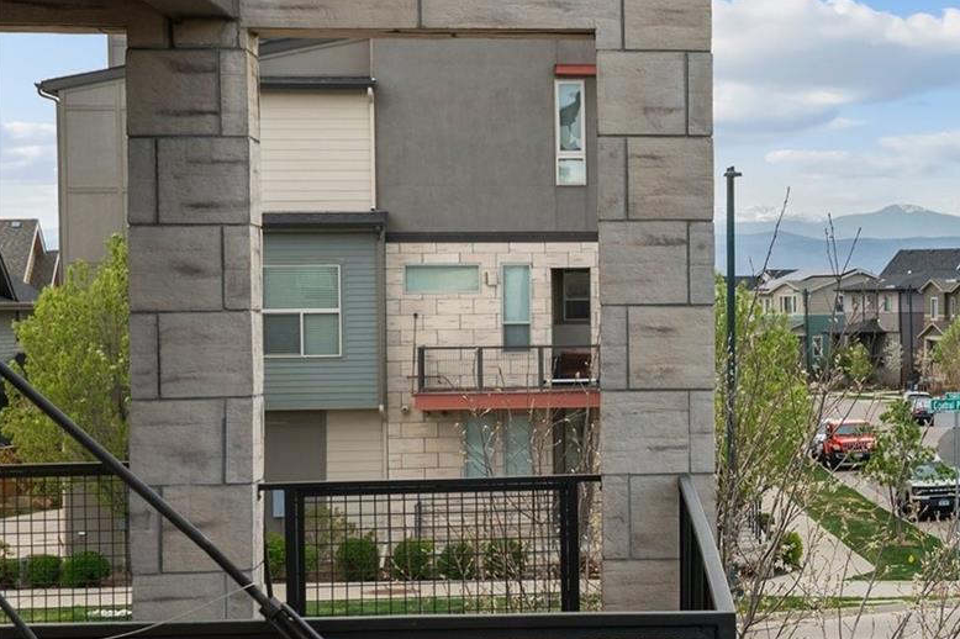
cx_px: 981
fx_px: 2852
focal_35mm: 107
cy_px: 281
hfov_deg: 18.6
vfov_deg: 12.8
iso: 400
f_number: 8
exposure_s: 1/160
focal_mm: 35
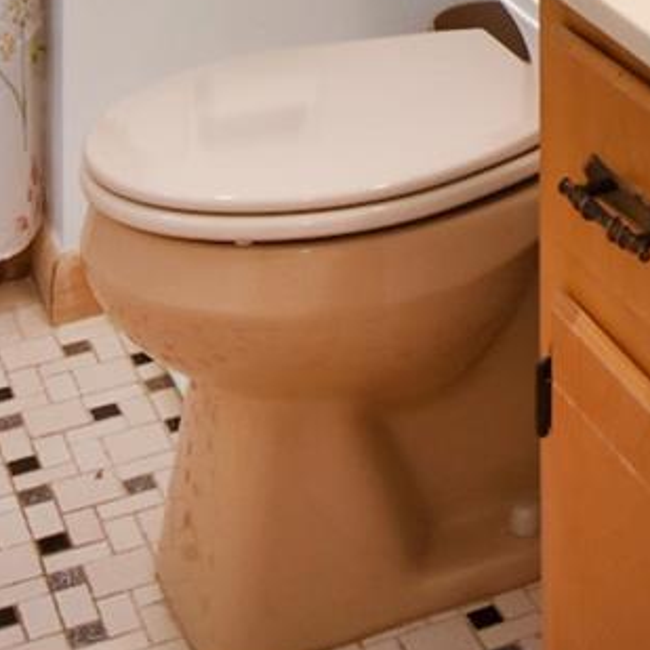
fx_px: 1972
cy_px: -752
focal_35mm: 93
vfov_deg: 14.5
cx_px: 871
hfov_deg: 17.4
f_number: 9
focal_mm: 11
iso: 640
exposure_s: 1/80
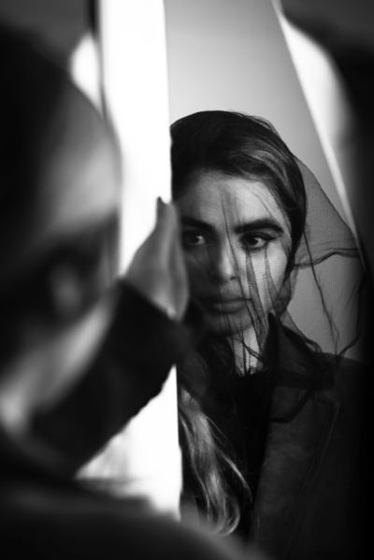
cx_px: 187
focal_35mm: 85
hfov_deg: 16.1
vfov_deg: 23.9
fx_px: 1323
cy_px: 280
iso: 100
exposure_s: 1/250
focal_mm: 85
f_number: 2.2
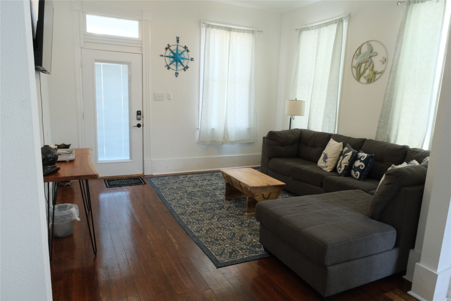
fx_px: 301
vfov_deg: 53.1
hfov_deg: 73.7
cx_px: 226
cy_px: 150
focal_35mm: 24
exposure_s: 1/20
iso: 2500
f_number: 8
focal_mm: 16
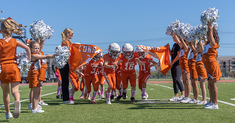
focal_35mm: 88
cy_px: 67
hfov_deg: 24.6
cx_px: 126
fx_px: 539
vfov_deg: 13.0
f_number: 3.5
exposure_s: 1/2500
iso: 125
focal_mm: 70
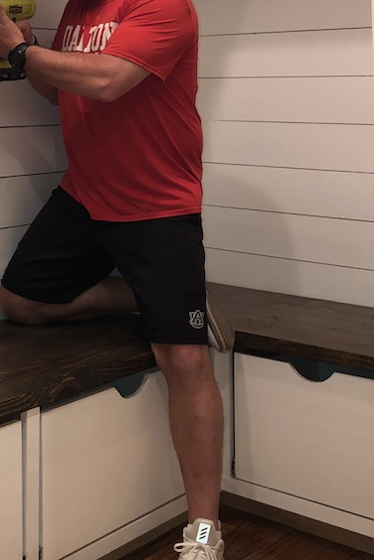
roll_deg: +0.4
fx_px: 966
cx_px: 63
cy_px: 93
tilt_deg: +0.1
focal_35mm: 62
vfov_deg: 31.4
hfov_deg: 21.6
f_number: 1.8
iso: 32
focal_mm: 3.99
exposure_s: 1/17
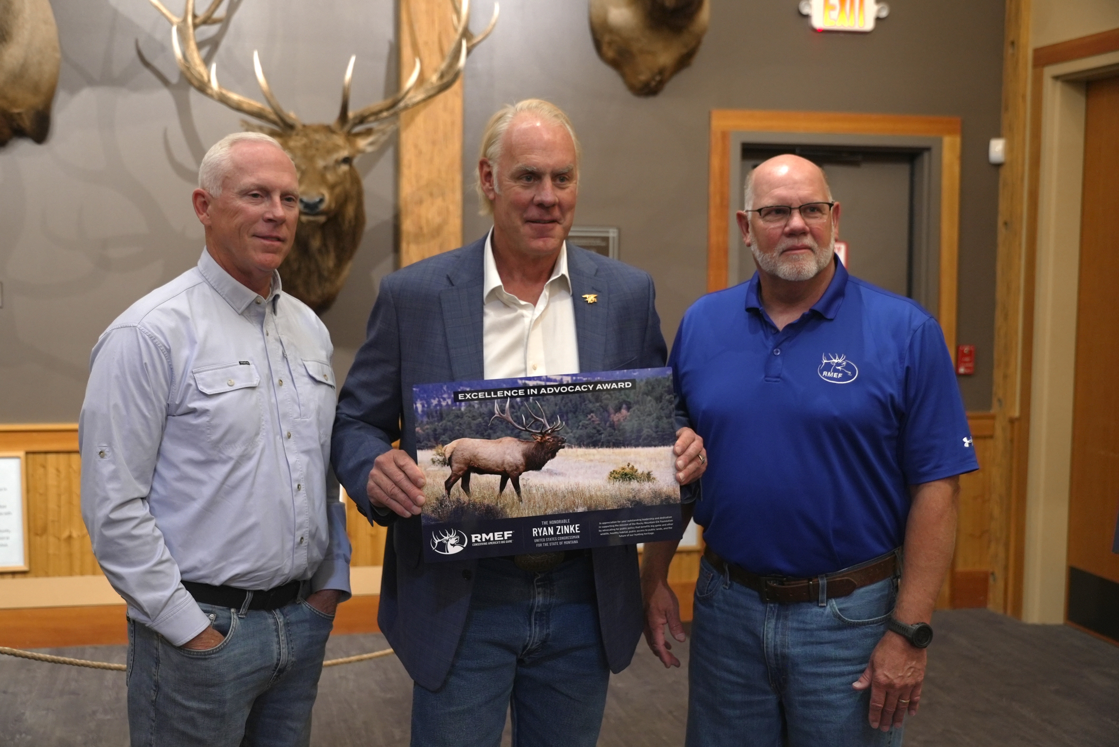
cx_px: 560
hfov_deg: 42.7
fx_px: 1431
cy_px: 374
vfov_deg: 29.3
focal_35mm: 46
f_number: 4
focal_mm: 46
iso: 2000
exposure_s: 1/60
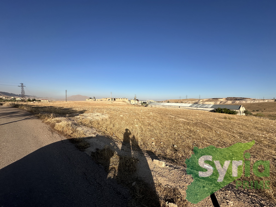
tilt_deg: -2.2
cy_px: 104
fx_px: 112
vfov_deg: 85.7
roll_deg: +0.2
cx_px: 138
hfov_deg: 102.1
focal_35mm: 14
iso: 50
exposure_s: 1/2817
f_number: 2.2
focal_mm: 2.22
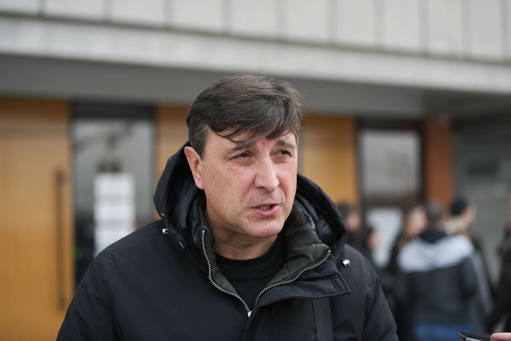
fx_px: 993
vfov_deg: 19.5
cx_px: 256
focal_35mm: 70
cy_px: 170
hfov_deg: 28.8
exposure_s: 1/1000
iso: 200
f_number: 2.8
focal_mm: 70
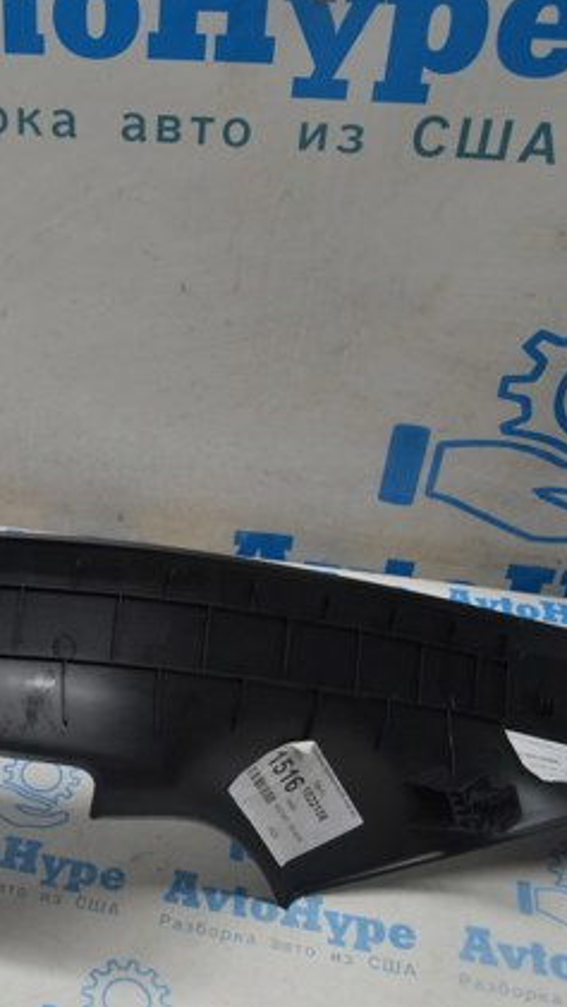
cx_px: -77
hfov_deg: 25.4
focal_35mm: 43
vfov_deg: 47.3
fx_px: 1149
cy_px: 500
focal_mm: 18
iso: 400
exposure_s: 1/100
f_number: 5
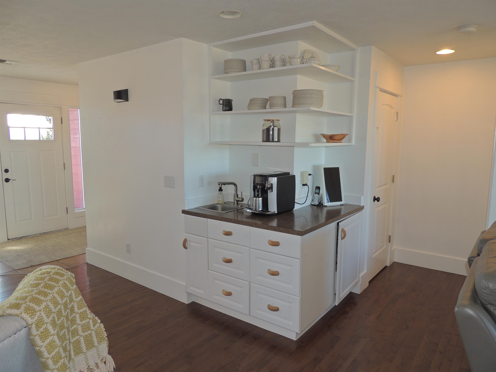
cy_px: 186
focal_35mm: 24
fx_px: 344
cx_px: 248
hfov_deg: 71.6
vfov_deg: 56.8
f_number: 3
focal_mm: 4.3
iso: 100
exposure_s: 1/40
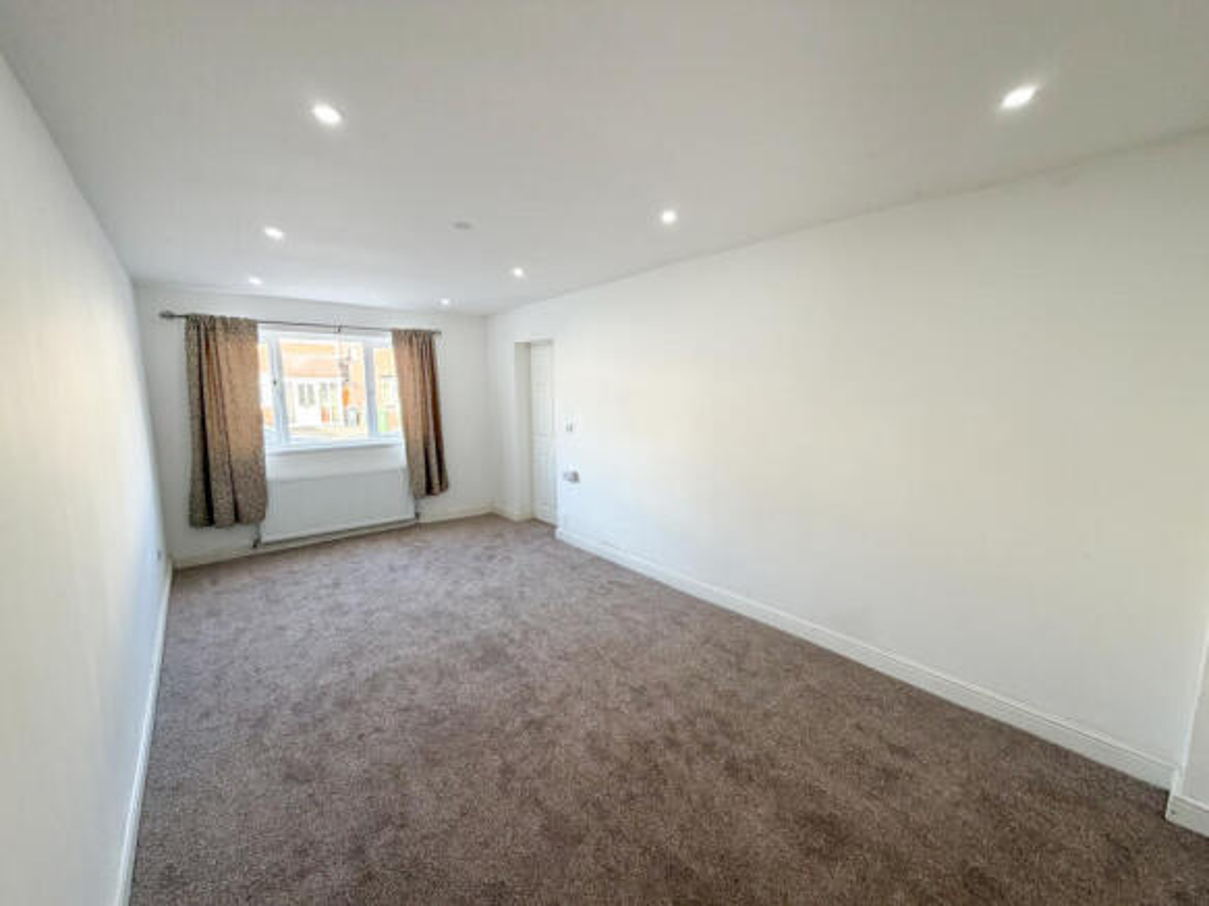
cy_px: 453
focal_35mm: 14
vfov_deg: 85.7
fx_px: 489
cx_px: 604
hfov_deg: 102.1
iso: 200
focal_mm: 2.22
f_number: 2.2
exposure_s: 1/120
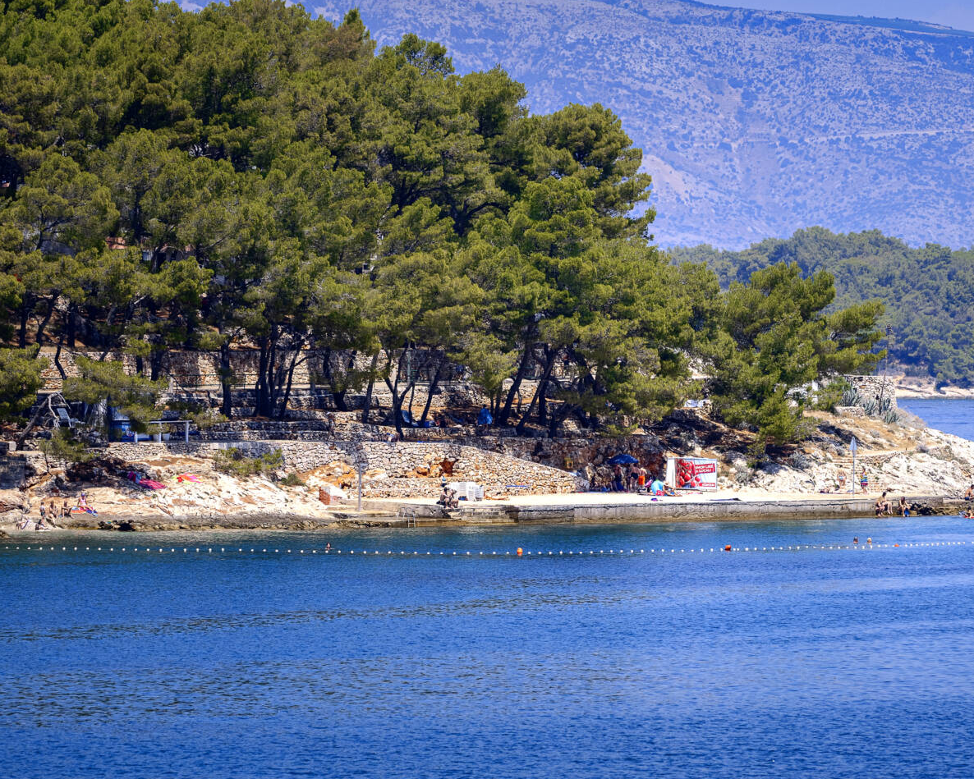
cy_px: 279
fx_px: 8101
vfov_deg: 5.5
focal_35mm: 281
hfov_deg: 6.9
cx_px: 564
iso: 250
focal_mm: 185
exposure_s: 1/1000
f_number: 7.1
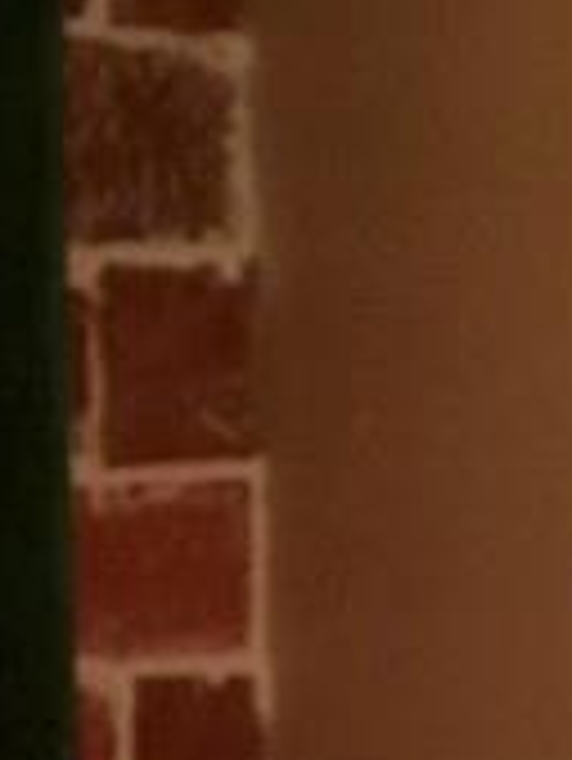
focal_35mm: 176
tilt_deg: -17.4
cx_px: 640
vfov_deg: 10.3
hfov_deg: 8.4
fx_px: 3873
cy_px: 1547
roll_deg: +0.0
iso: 80
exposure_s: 1/4
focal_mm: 4.15
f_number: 2.2
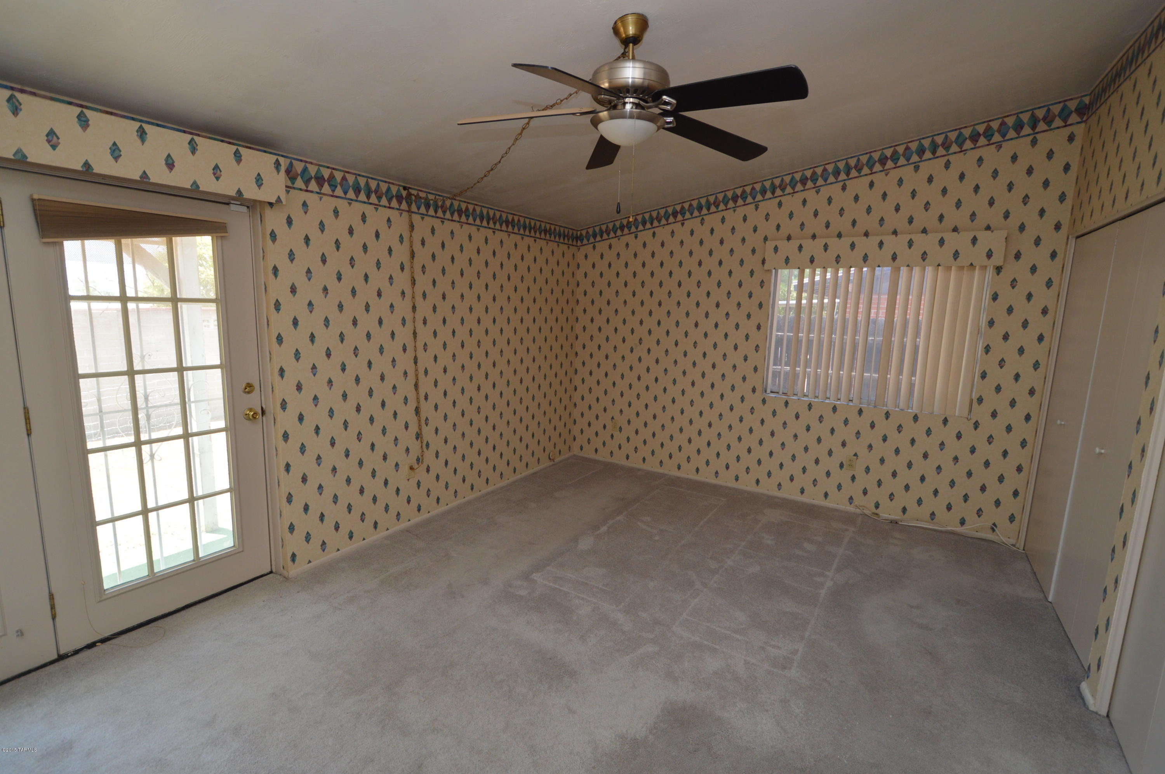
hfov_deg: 100.4
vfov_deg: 77.2
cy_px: 387
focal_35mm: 15
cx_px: 582
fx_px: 485
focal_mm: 10
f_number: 4.5
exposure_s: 1/80
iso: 400
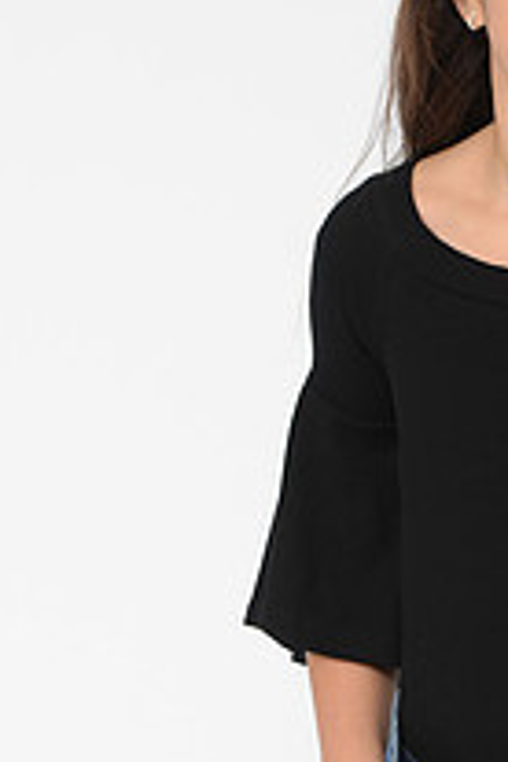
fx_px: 3259
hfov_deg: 8.8
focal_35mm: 154
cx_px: 583
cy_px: 493
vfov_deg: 13.3
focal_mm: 55
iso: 125
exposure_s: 1/160
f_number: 8
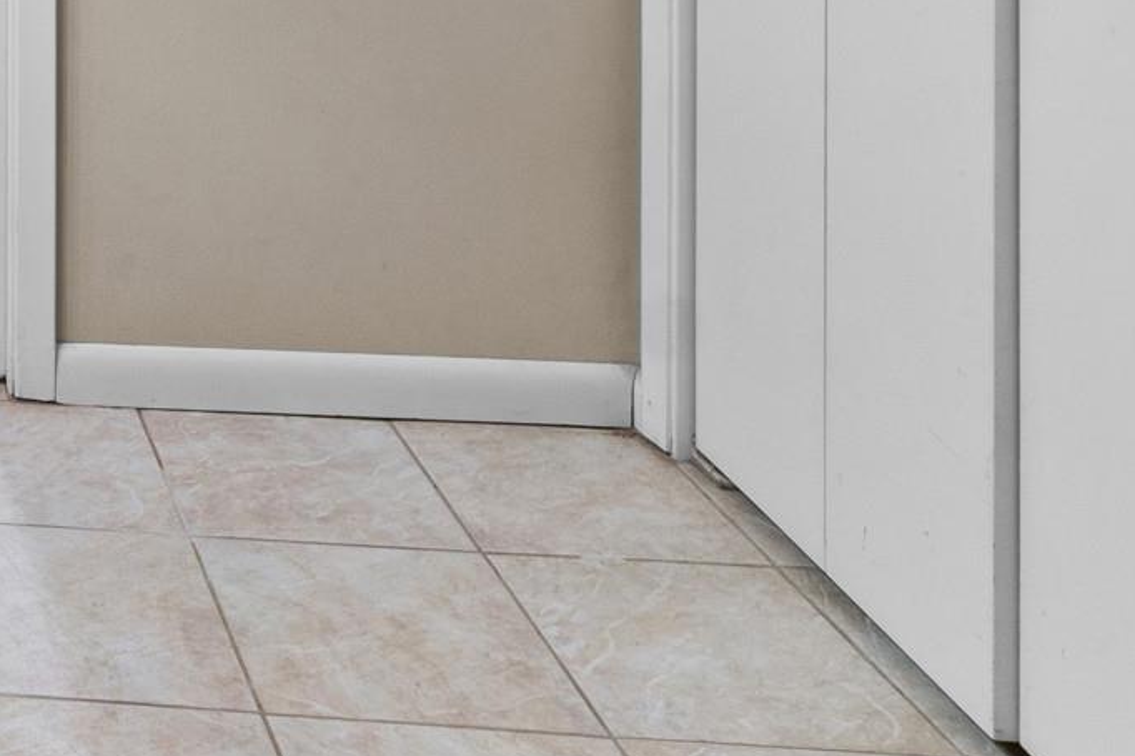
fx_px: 1733
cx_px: -373
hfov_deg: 28.9
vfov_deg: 20.7
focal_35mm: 55
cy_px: -405
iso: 250
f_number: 9
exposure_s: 1
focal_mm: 10
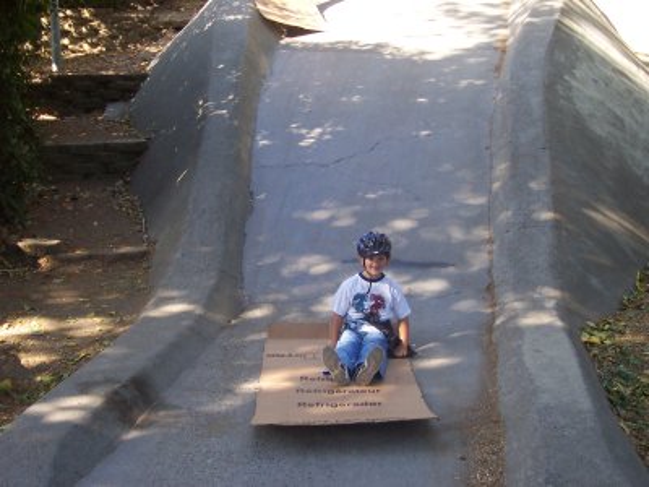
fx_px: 862
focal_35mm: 46
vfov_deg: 31.5
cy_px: 244
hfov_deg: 41.2
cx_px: 324
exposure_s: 1/250
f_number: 3
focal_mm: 7
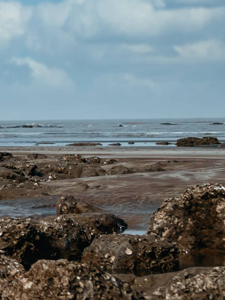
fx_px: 1967
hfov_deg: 6.2
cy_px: 26
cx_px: -350
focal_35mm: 227
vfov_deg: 8.7
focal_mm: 31
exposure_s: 1/1600
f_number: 3.5
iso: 100
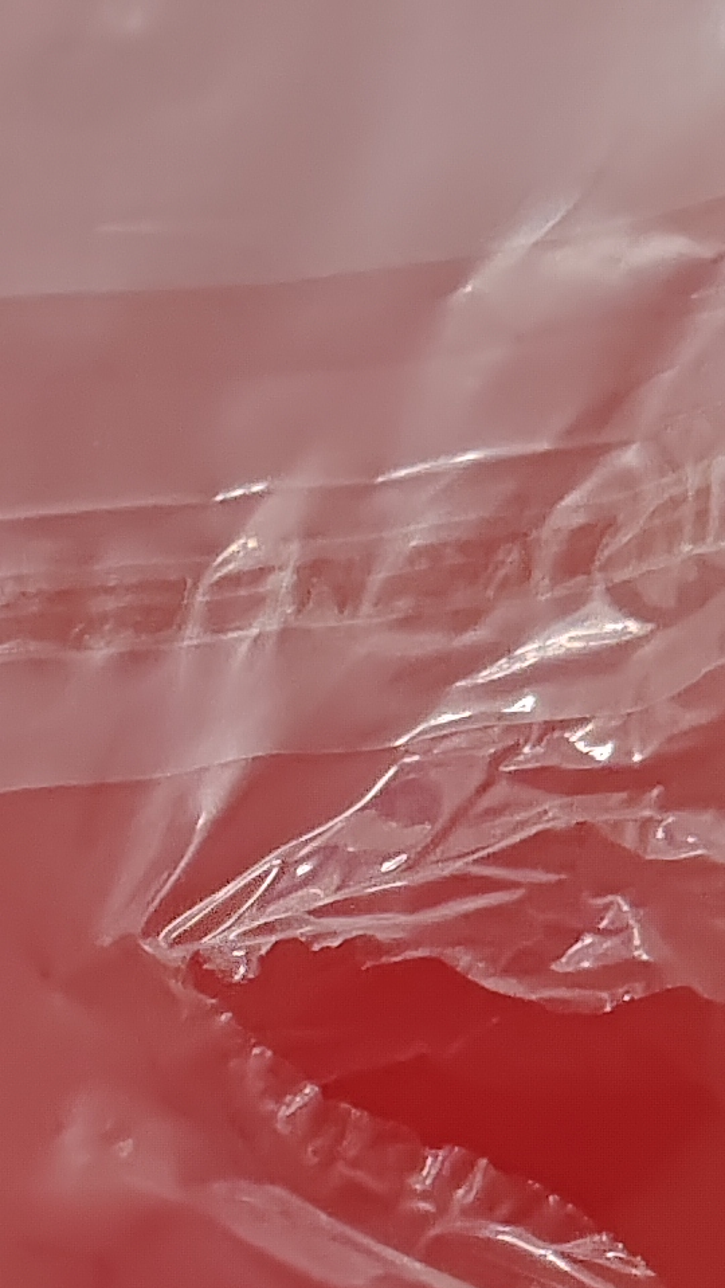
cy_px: 1864
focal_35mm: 107
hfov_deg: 10.2
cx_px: -886
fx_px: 3654
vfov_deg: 18.1
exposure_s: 1/60
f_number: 1.88
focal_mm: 5.56
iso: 1682
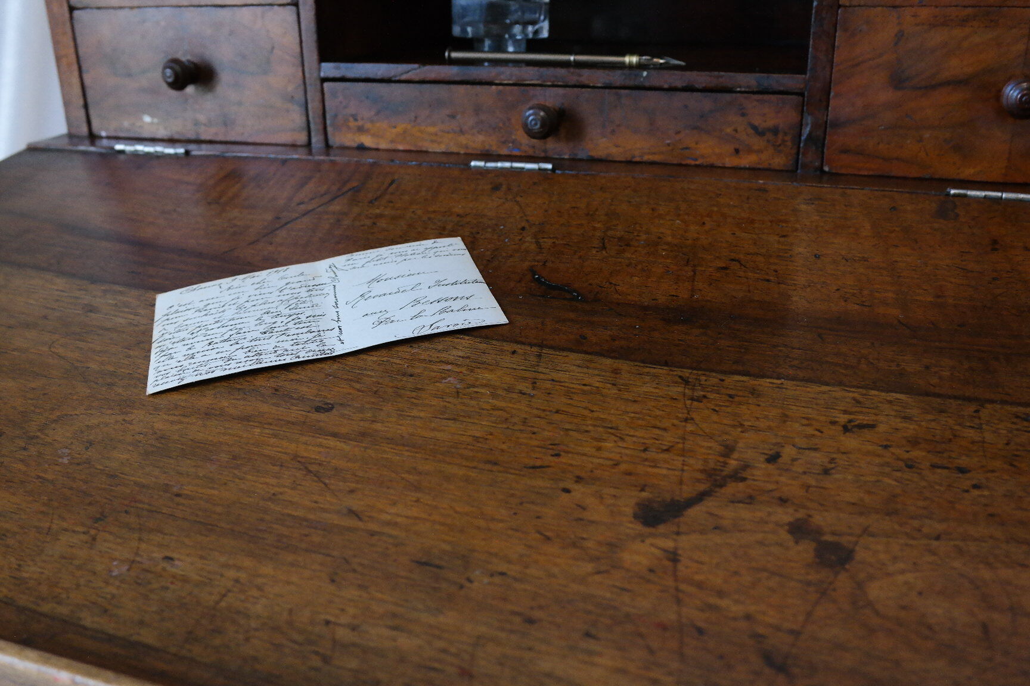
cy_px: 343
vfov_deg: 36.9
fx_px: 1030
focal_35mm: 36
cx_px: 515
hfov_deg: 53.1
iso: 1600
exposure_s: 1/30
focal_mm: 24
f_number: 5.6
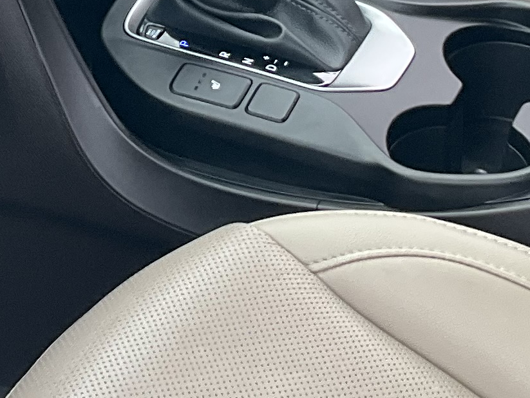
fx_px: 2175
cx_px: 46
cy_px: -46
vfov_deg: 10.3
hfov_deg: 13.8
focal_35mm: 142
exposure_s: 1/122
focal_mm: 3
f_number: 1.8
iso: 25
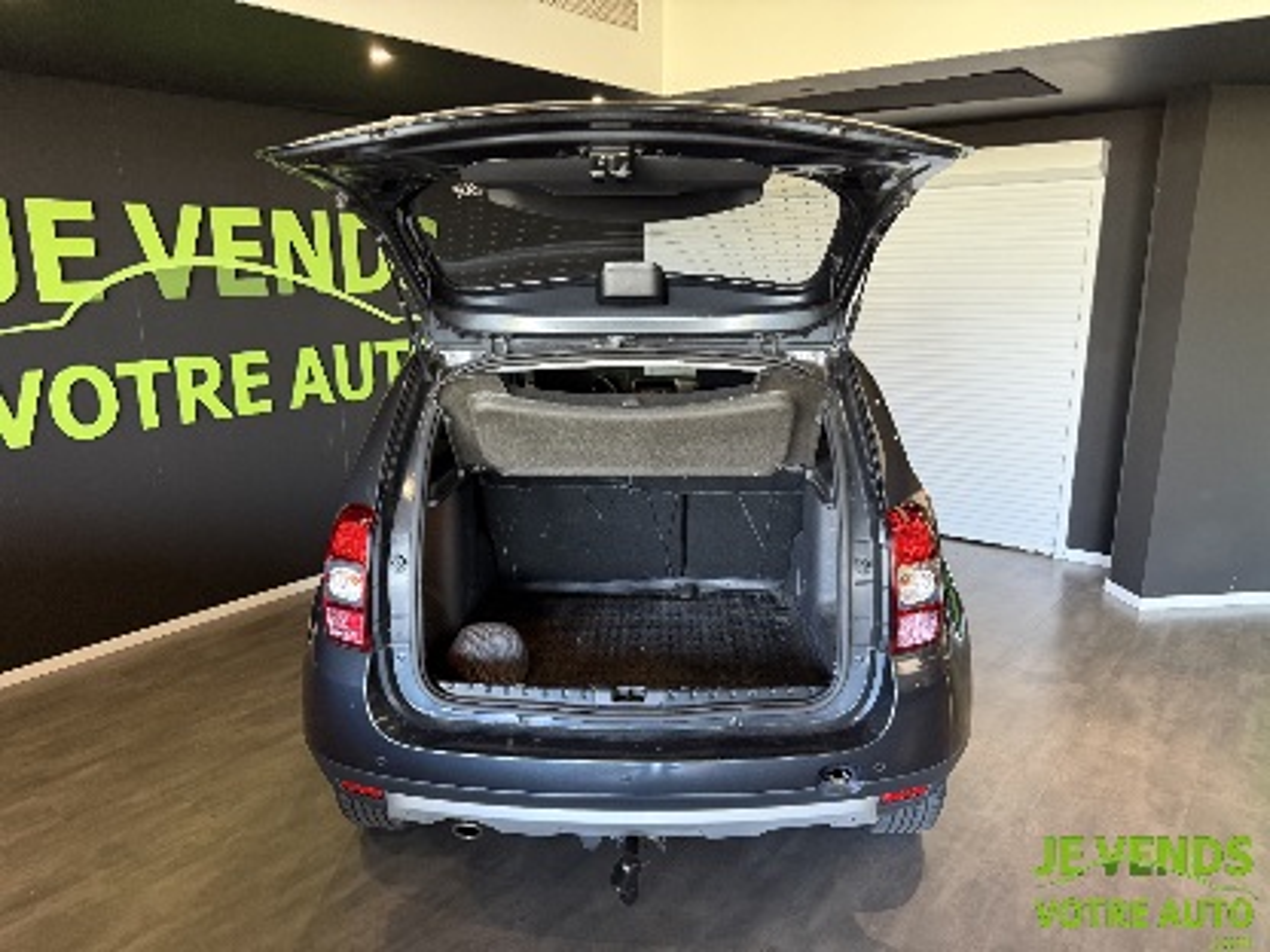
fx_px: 881
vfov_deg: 56.8
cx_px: 635
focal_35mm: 24
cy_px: 476
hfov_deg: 71.6
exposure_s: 1/50
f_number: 1.78
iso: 400
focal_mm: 6.76
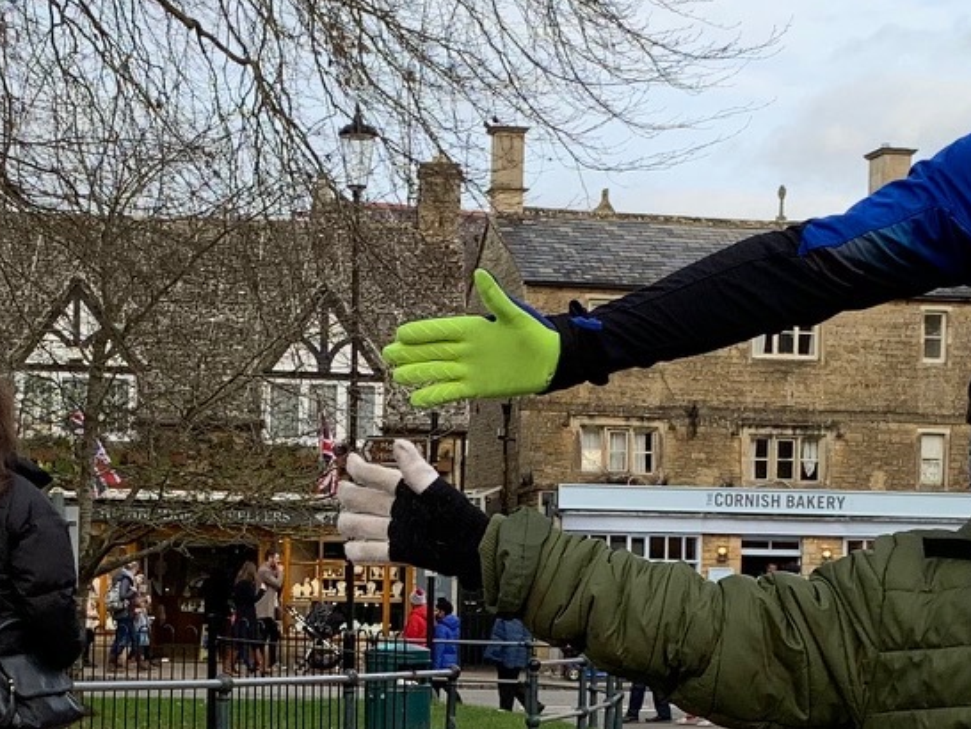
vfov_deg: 15.2
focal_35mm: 96
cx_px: 427
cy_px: 672
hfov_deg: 20.4
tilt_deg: -1.9
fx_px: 2694
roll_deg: -0.9
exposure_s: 1/664
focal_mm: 4.25
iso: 25
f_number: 1.8
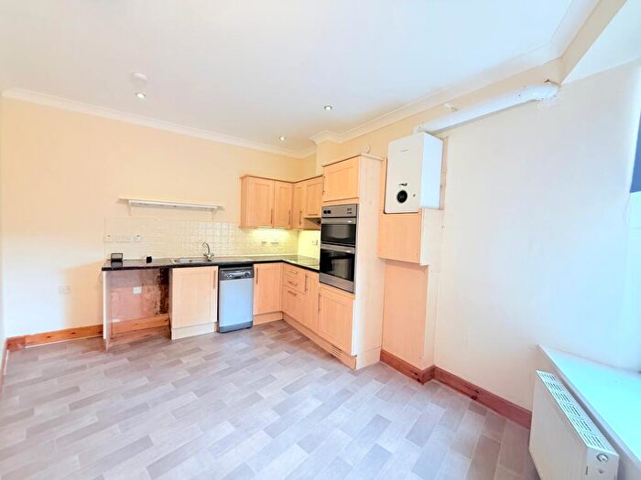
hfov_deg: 102.1
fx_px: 259
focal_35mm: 14
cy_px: 240
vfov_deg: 85.7
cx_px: 320
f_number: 2.2
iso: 250
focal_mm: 2.22
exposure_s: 1/50
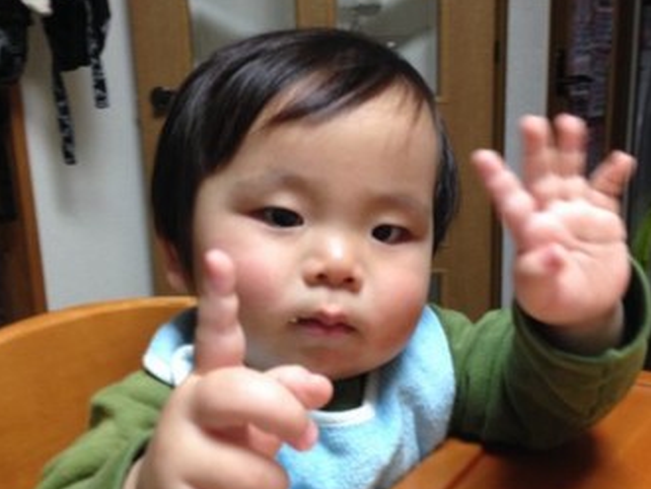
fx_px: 847
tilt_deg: -12.5
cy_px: 278
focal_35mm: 45
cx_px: 361
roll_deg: +1.5
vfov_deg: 32.2
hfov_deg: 42.0
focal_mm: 4.12
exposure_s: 1/20
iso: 125
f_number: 2.4
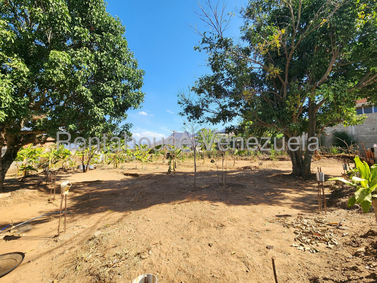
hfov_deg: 106.2
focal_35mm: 13
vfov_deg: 89.9
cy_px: 142
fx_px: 142
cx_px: 188
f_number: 2.2
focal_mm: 2.2
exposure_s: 1/1013
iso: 50
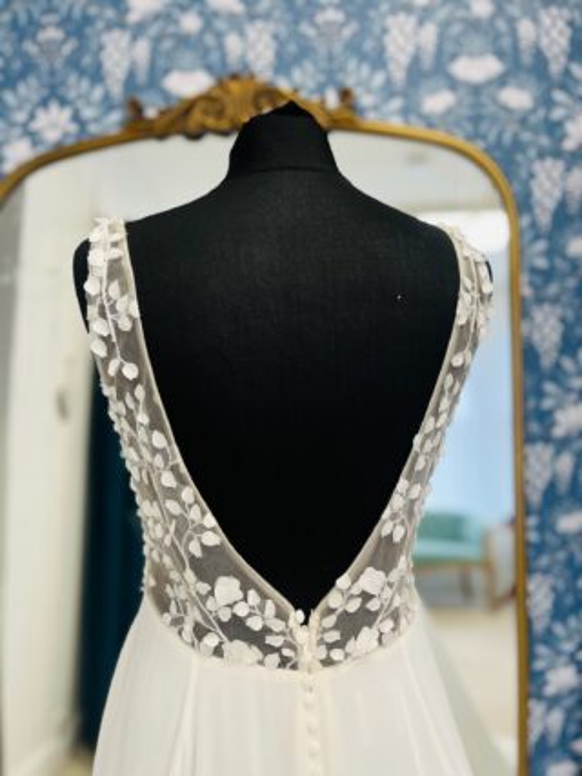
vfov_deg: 67.3
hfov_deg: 53.0
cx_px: 291
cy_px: 388
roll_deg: +1.8
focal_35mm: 26
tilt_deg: -6.2
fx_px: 583
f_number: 1.6
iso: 40
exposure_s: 1/100
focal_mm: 5.1
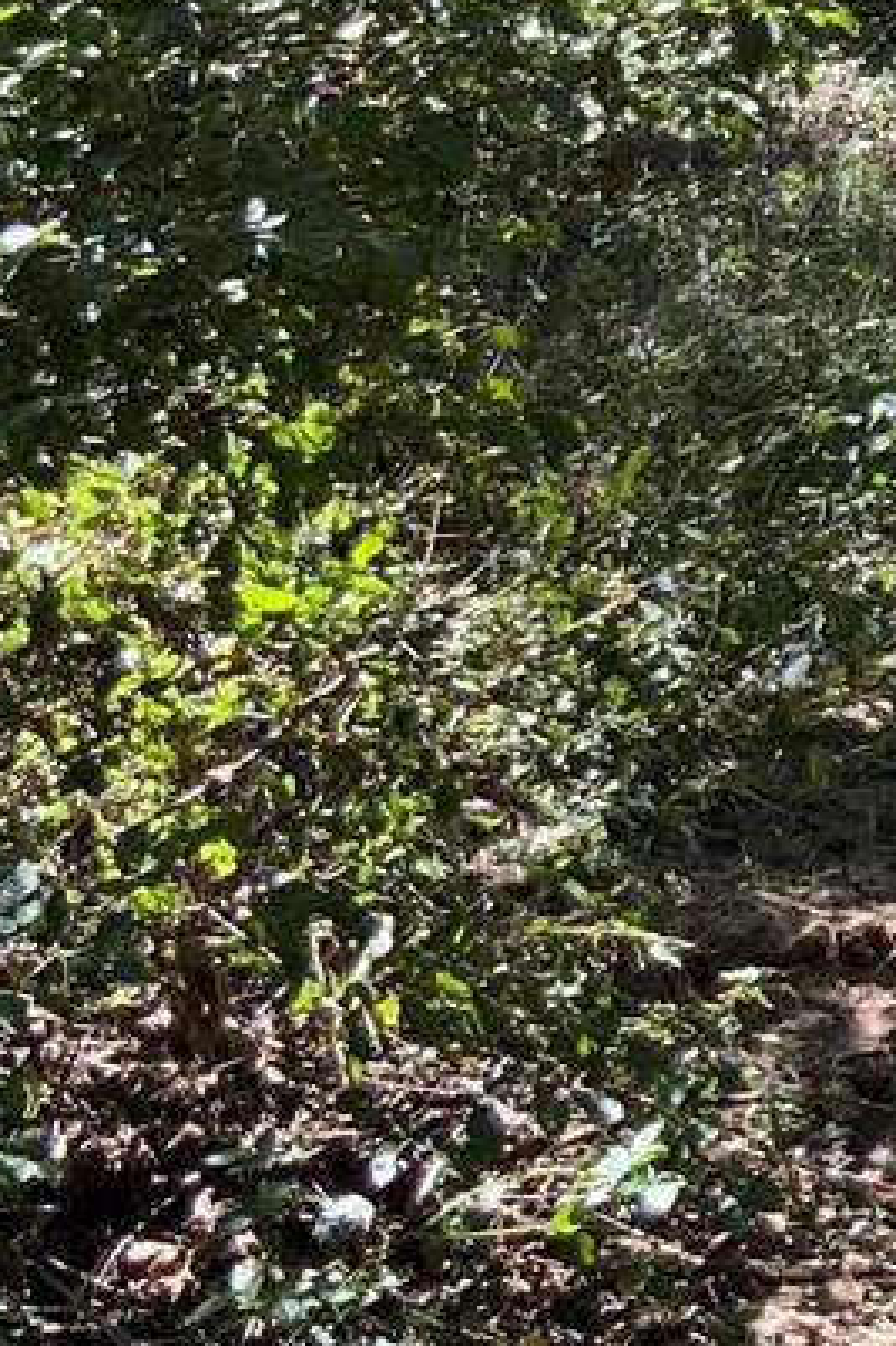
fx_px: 5754
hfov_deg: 8.2
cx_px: 2161
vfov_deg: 12.9
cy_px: -396
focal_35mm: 154
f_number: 1.8
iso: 16
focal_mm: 3
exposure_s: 1/247
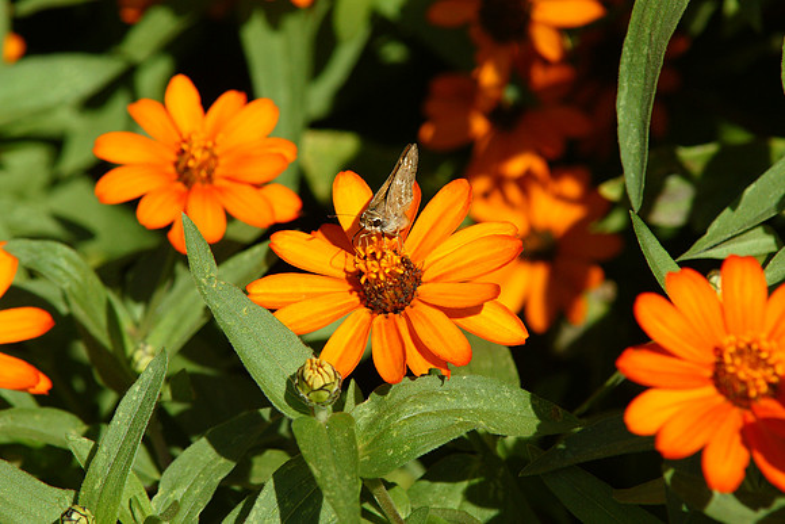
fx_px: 6870
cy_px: 262
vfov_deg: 4.4
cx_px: 392
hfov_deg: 6.5
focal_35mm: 315
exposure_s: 1/1000
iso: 800
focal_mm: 210
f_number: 10
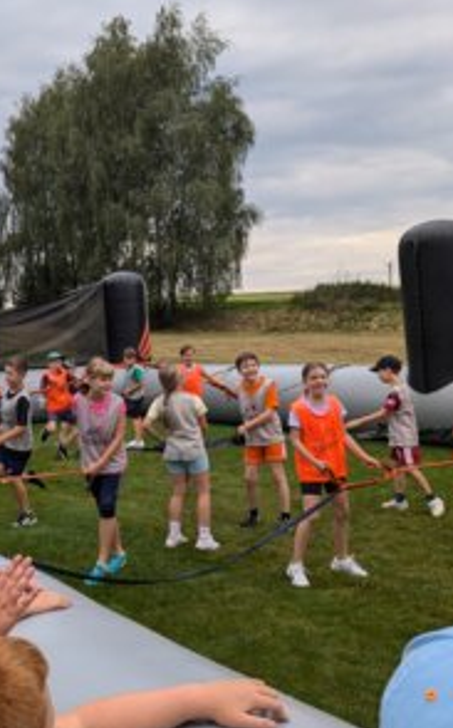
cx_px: 77
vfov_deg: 50.4
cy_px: 364
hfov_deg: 31.6
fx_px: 773
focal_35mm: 39
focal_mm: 4.38
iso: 39
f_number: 1.73
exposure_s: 1/433
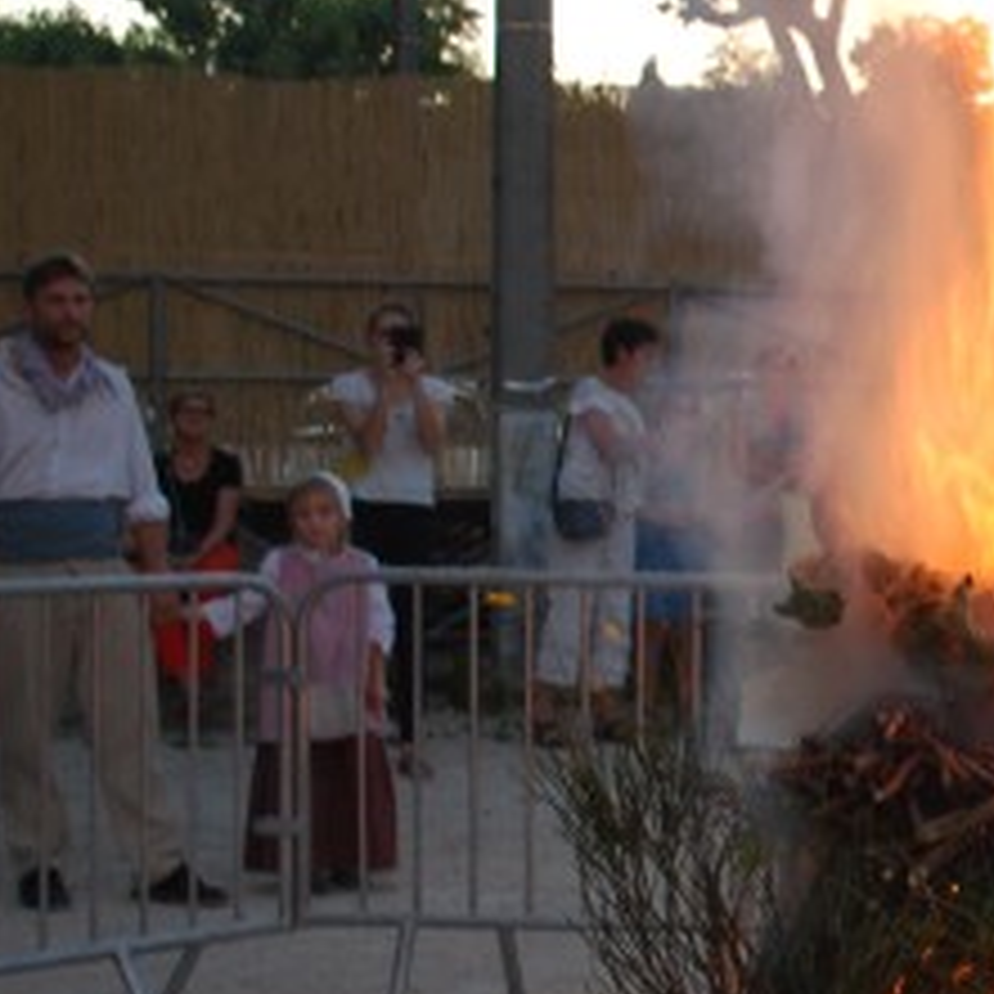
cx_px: 1390
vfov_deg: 18.1
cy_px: 551
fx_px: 3119
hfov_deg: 16.8
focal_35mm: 96
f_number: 4.2
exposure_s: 1/25
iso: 200
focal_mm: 26
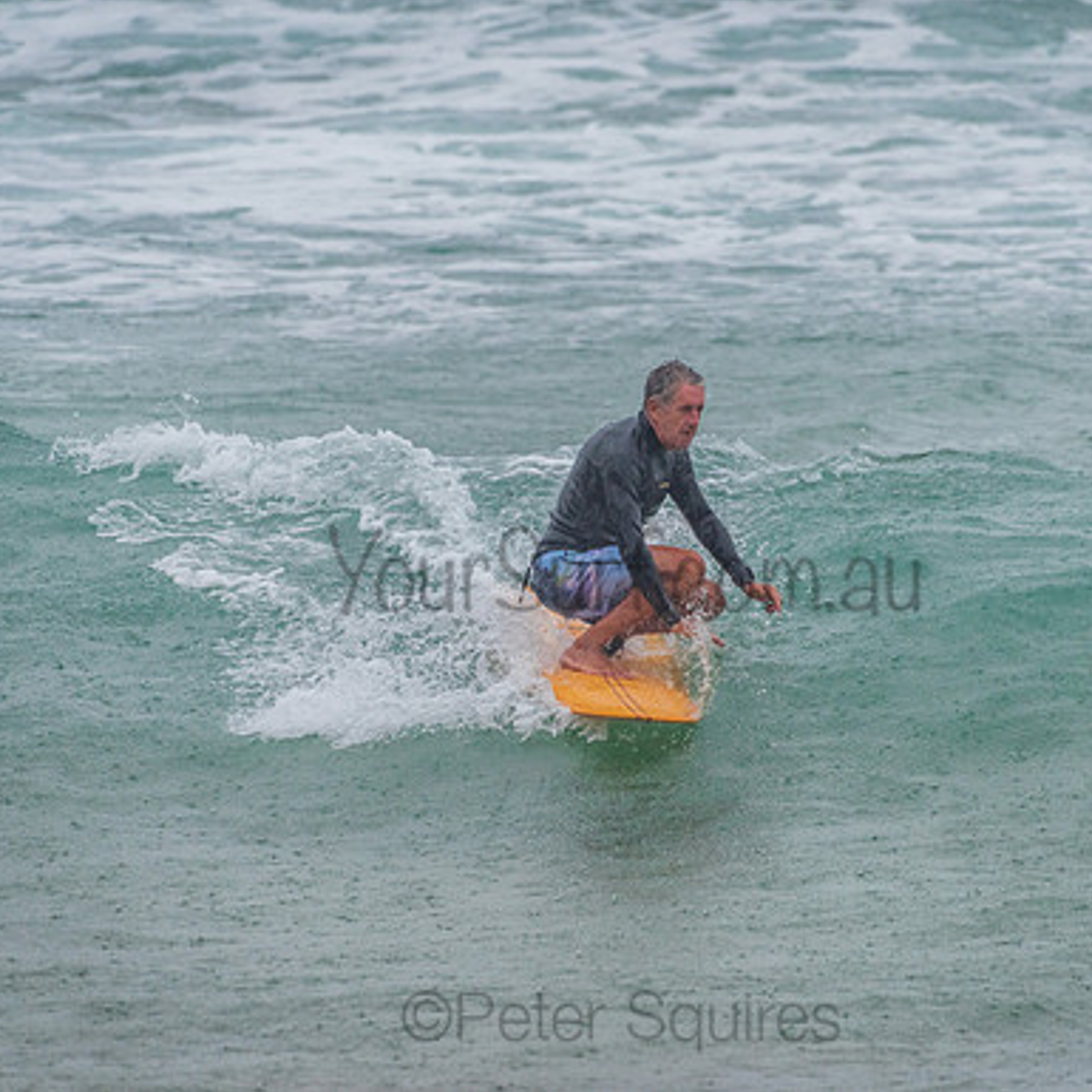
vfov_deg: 2.7
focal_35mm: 641
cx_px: 621
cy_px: 546
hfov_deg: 2.7
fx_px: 22878
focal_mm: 500
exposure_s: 1/320
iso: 640
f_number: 5.6
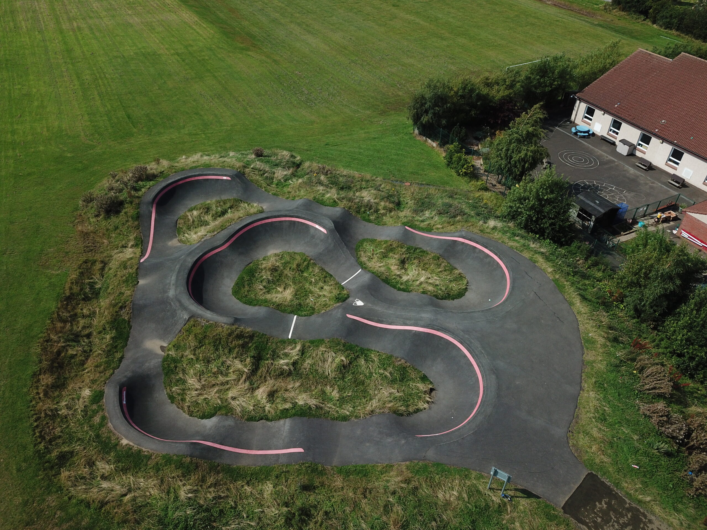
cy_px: 265
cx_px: 354
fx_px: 531
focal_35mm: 26
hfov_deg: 67.3
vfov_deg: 53.1
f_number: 2.2
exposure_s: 1/1792
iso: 100
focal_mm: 4.73
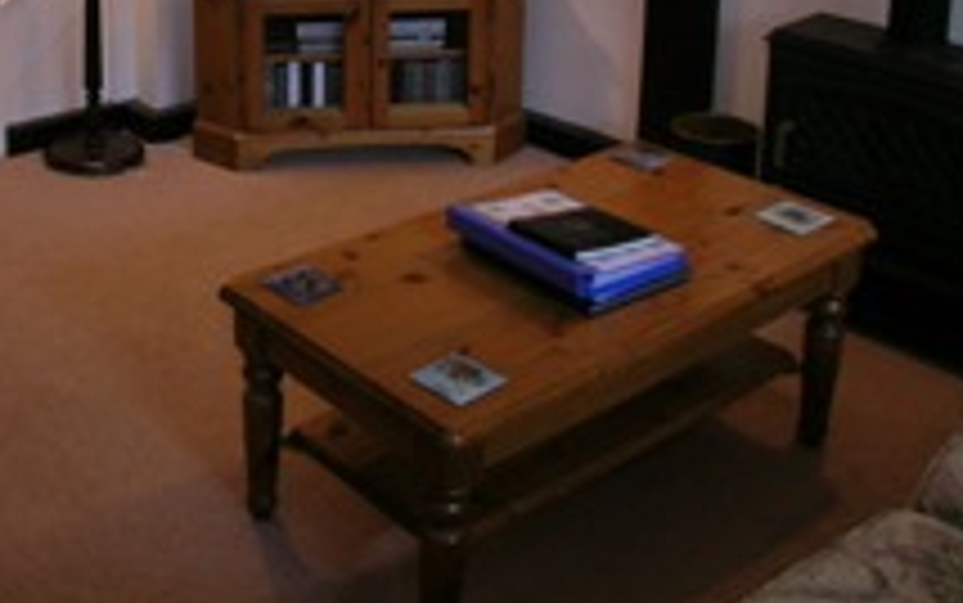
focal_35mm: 62
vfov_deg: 19.6
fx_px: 1628
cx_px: 54
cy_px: -135
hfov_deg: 31.1
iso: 50
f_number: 2.8
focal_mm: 5.8
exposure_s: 1/8
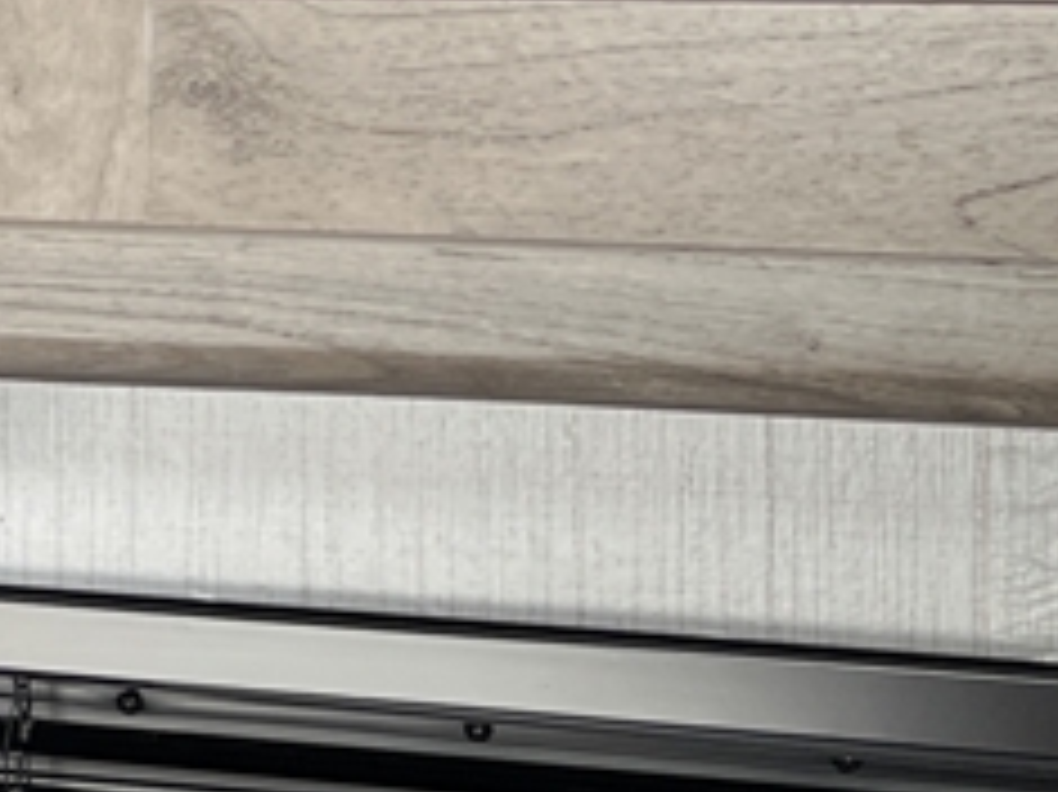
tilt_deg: -5.4
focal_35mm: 133
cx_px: -1234
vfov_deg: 11.0
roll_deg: +1.5
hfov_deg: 12.5
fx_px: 4063
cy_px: -54
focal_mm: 5.7
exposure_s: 1/121
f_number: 1.5
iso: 64
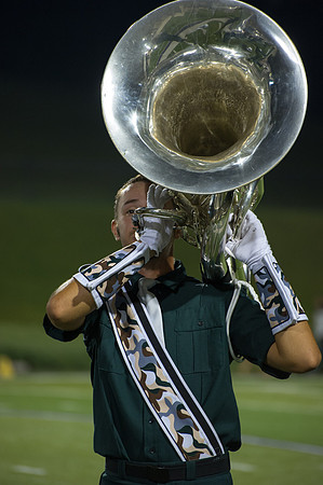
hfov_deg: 6.5
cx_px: 162
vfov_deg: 9.8
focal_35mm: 210
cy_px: 242
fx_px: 2833
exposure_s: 1/160
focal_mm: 210
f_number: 5.3
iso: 2500
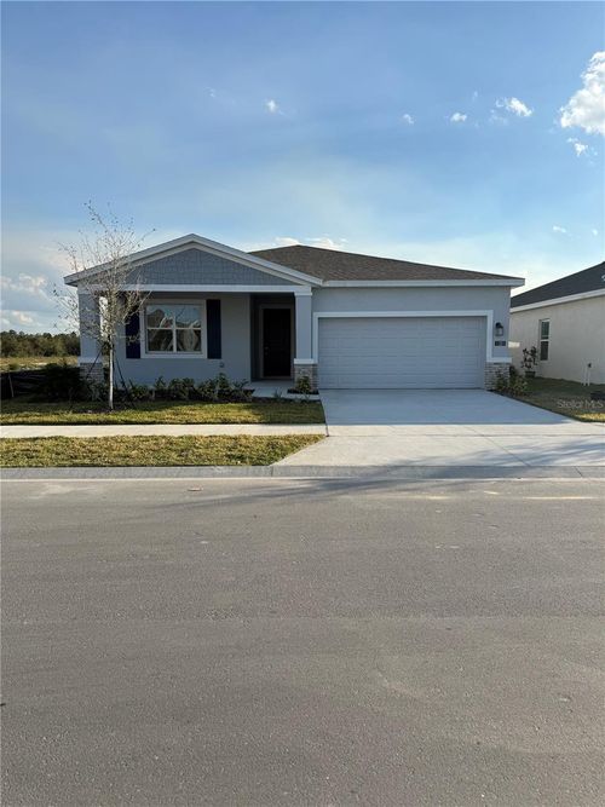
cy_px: 404
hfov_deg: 56.8
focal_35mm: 24
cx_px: 302
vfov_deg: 71.6
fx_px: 559
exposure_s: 1/3953
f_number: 1.78
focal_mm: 6.76
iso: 80
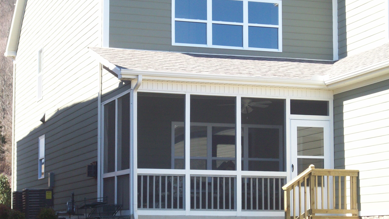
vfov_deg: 12.0
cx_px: 195
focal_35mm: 101
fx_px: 1042
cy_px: 145
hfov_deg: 21.2
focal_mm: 15.3
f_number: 4.7
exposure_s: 1/142
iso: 80
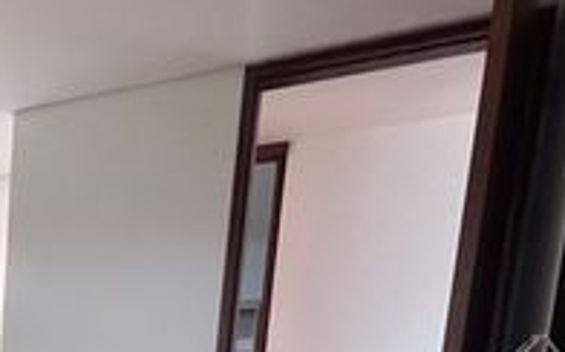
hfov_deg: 32.5
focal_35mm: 47
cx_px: -163
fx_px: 723
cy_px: 525
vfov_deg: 22.5
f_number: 1.8
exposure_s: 1/120
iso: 250
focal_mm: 1.57
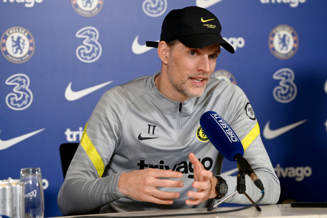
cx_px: 164
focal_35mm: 175
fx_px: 1589
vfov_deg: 7.8
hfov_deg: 11.7
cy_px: 109
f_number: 4
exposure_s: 1/400
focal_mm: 175
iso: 2500
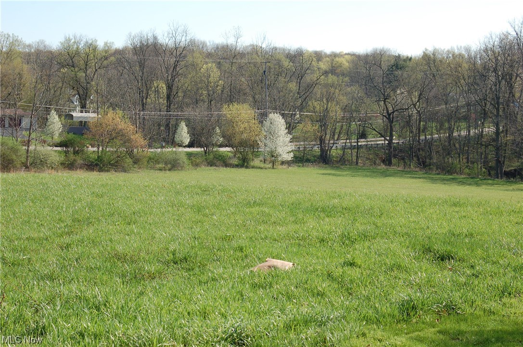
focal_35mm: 75
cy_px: 174
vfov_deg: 18.1
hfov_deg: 27.0
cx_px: 262
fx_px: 1088
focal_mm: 50
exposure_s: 1/250
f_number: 8
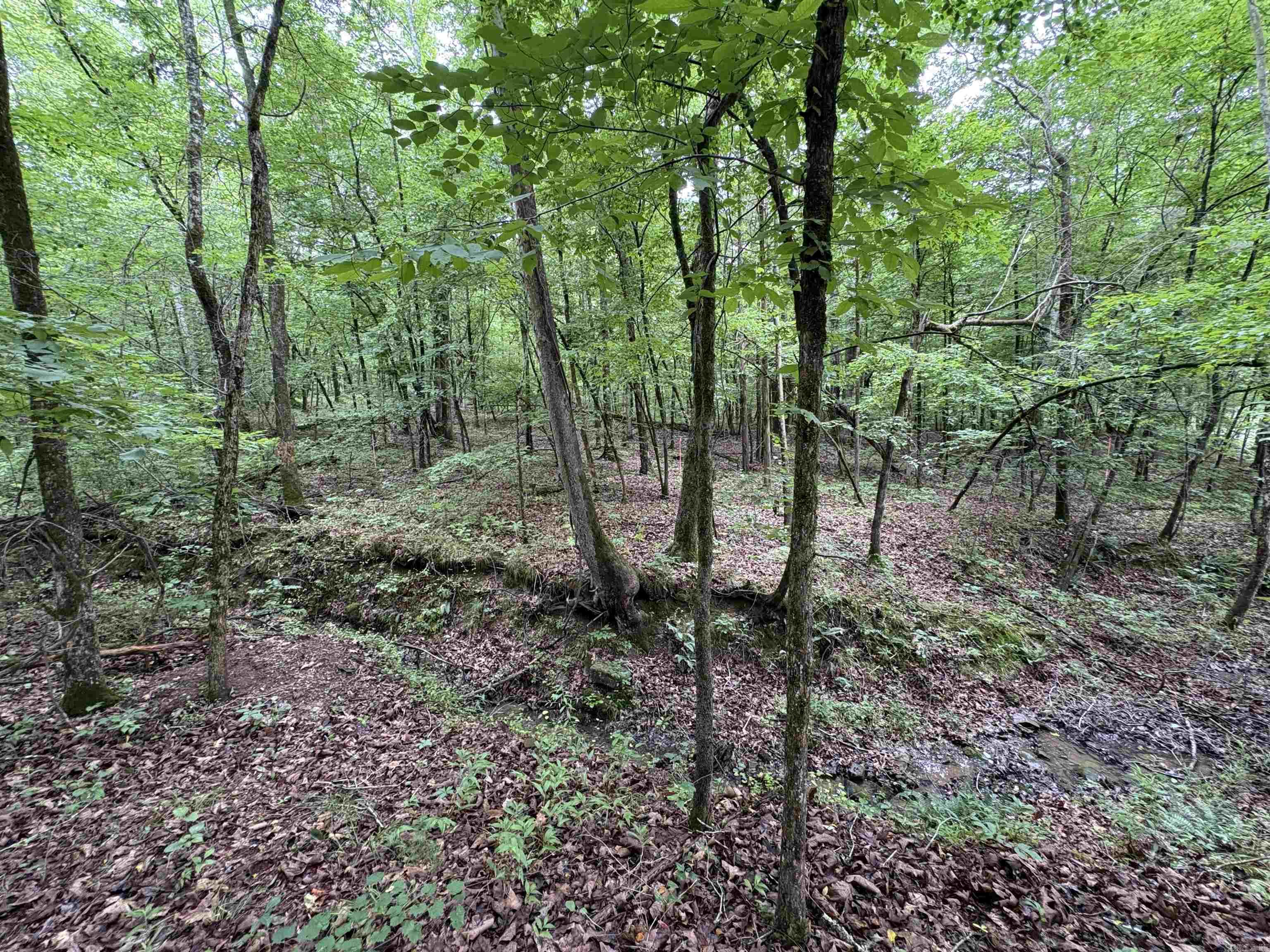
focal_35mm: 14
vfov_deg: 85.7
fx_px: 514
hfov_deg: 102.1
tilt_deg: -5.7
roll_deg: +2.2
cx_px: 635
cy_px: 476
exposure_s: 1/63
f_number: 2.2
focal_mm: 2.22
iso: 200
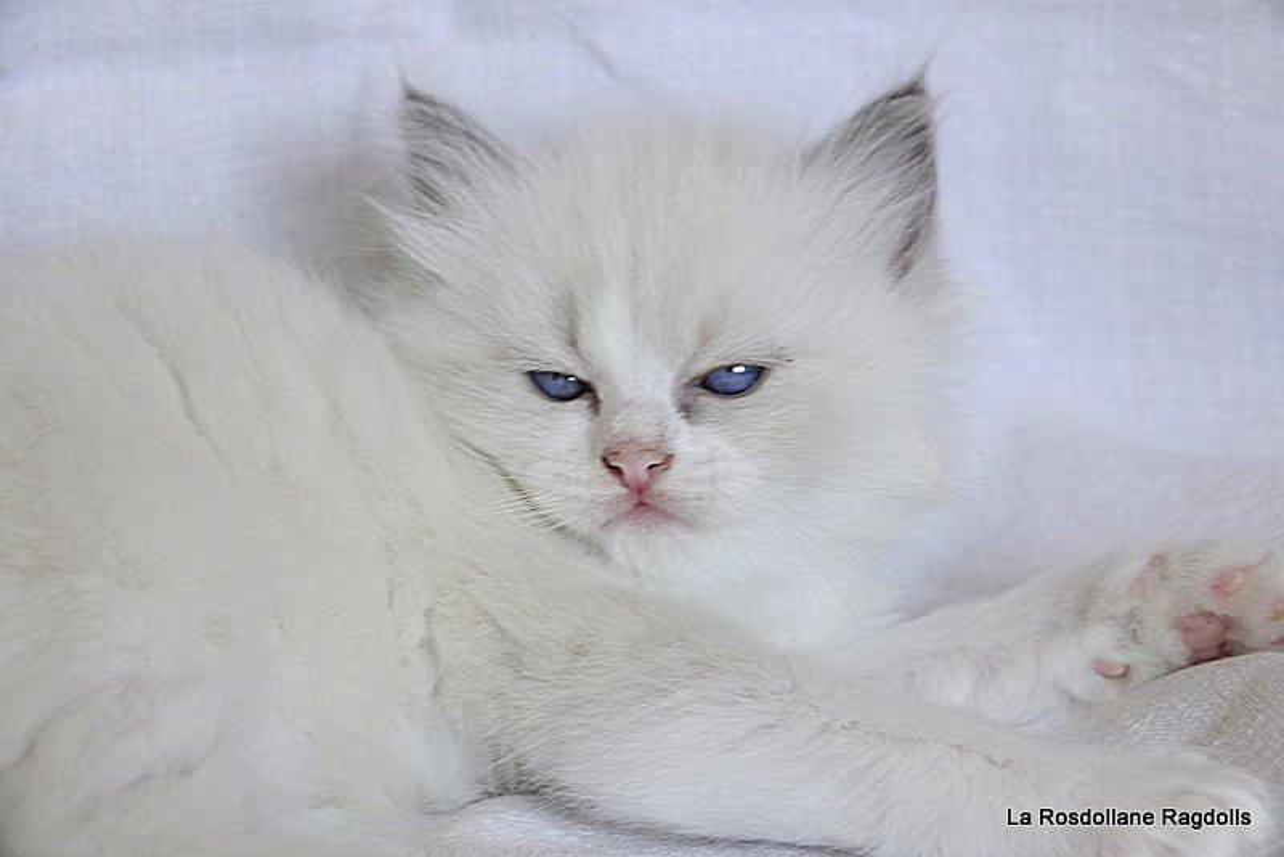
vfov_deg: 14.4
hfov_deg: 21.5
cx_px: 642
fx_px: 3389
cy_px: 428
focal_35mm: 95
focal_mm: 34.68
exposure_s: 1/100
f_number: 3.5
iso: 160
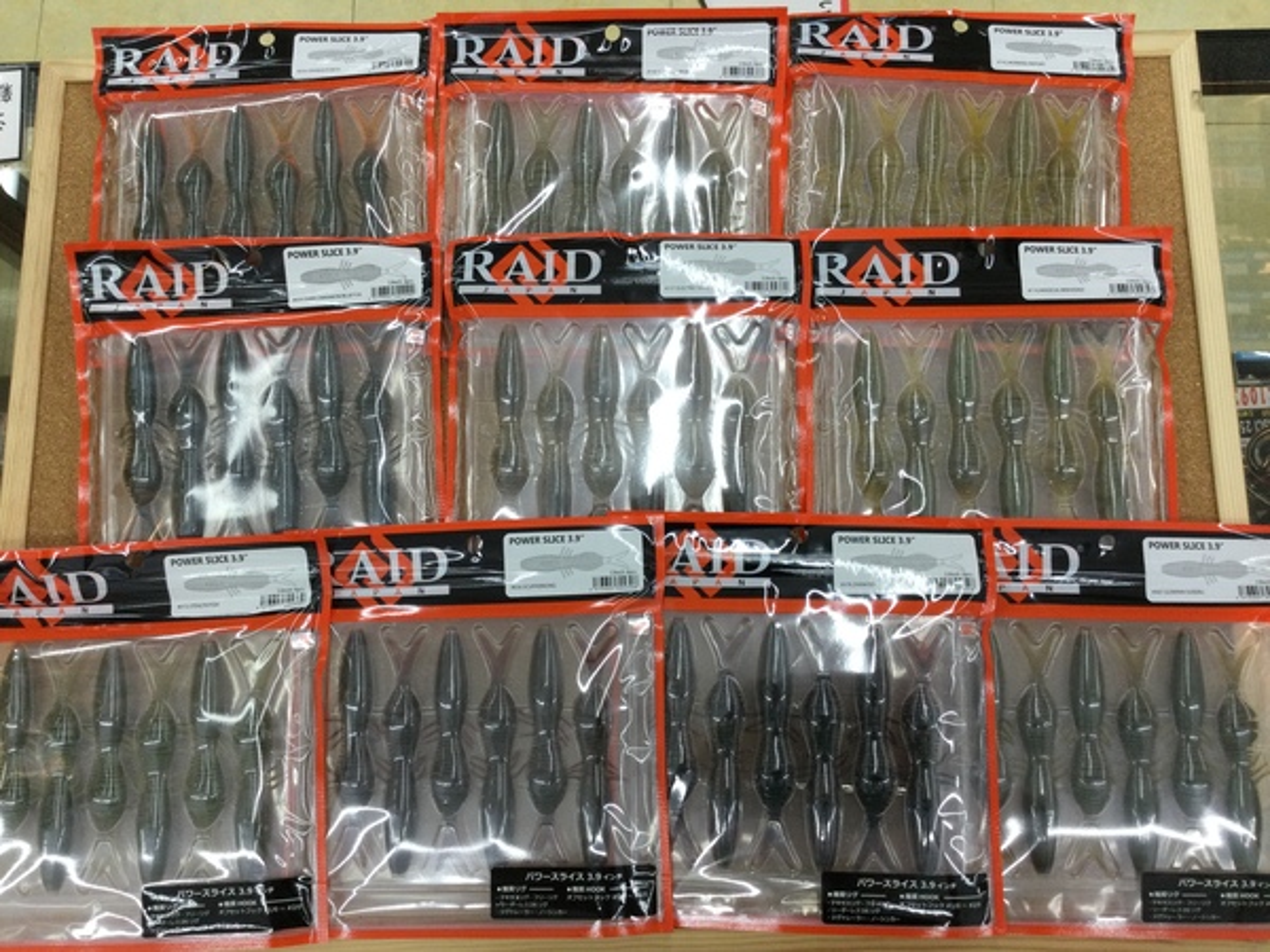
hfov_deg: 58.4
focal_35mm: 31
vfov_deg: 45.4
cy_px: 476
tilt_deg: -79.2
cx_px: 635
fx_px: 1137
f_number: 2.4
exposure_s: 1/30
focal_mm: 3.3
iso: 25
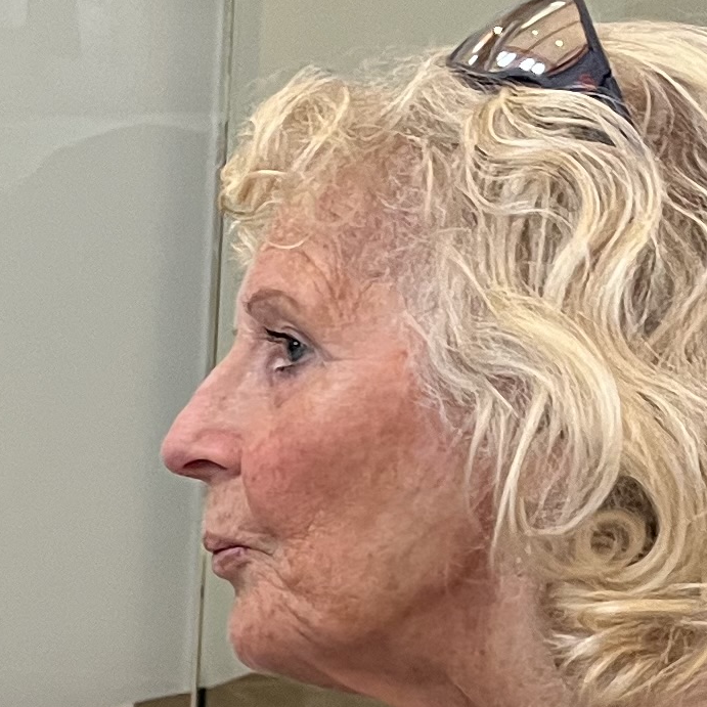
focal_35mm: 134
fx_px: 3096
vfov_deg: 12.6
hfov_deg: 11.9
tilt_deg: -15.8
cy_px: 955
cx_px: -602
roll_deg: +0.4
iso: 200
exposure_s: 1/50
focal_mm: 5.1
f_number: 1.6
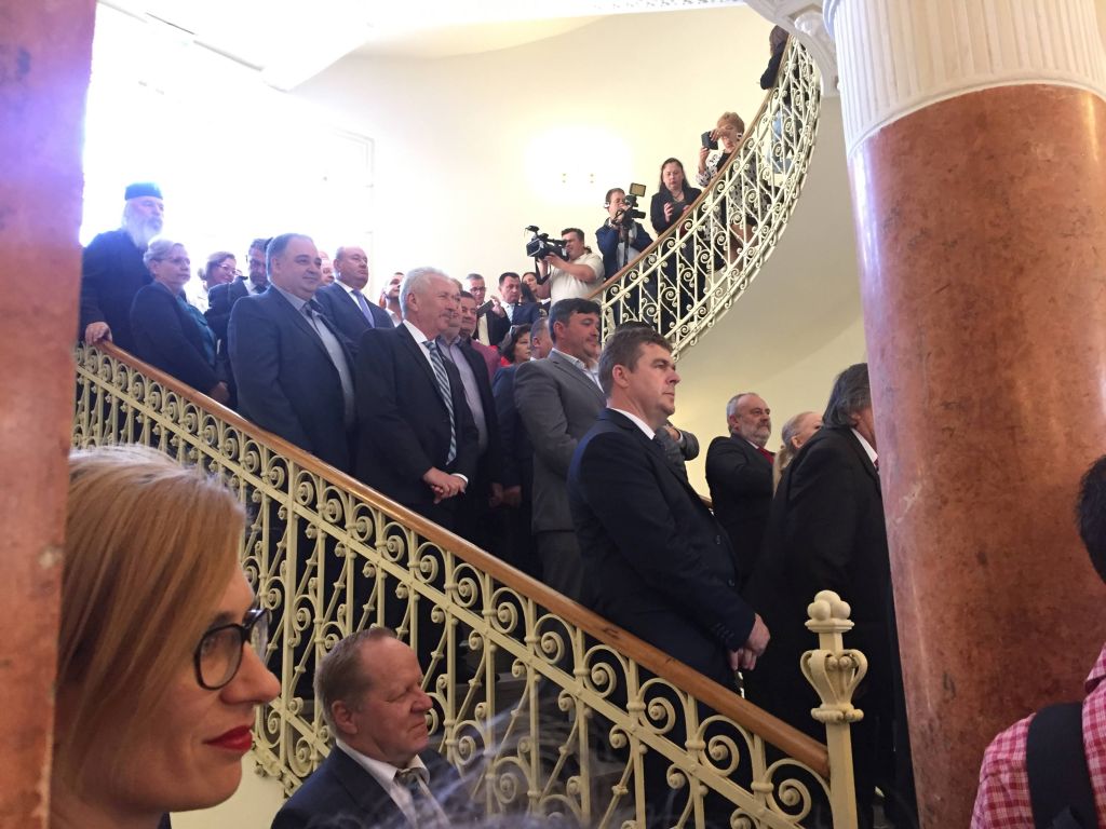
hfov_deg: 61.7
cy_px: 414
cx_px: 553
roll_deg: +1.2
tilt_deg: +10.7
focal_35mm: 29
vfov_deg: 48.2
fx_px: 927
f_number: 2.2
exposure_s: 1/33
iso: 200
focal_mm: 4.15
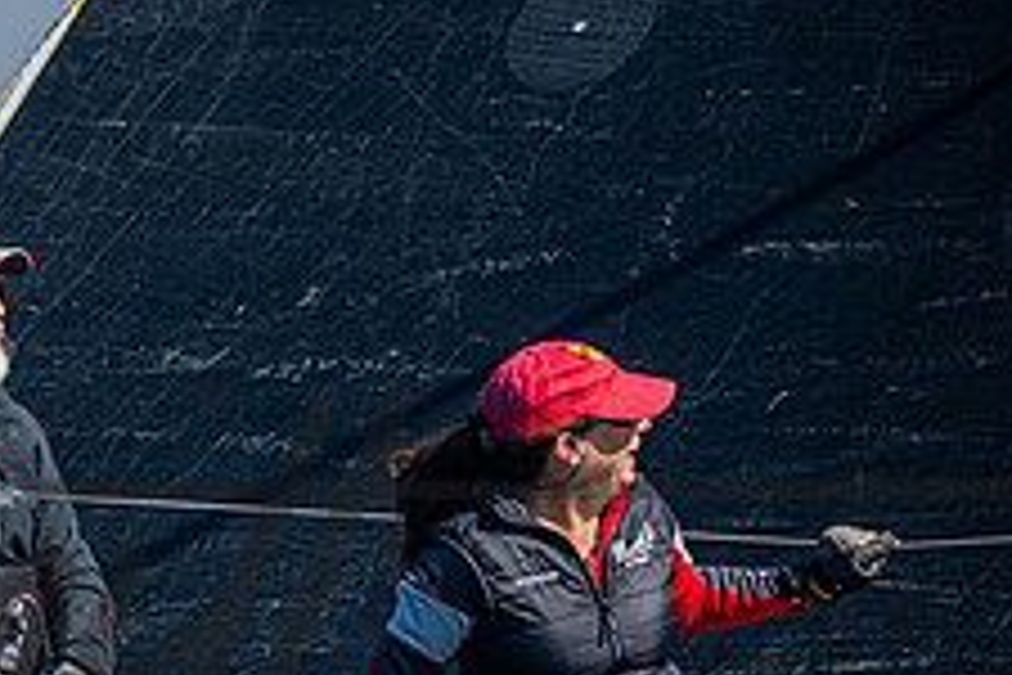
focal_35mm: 515
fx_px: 14476
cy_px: 596
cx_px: -234
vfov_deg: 2.7
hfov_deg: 4.0
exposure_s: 1/6400
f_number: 5
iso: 400
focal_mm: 200
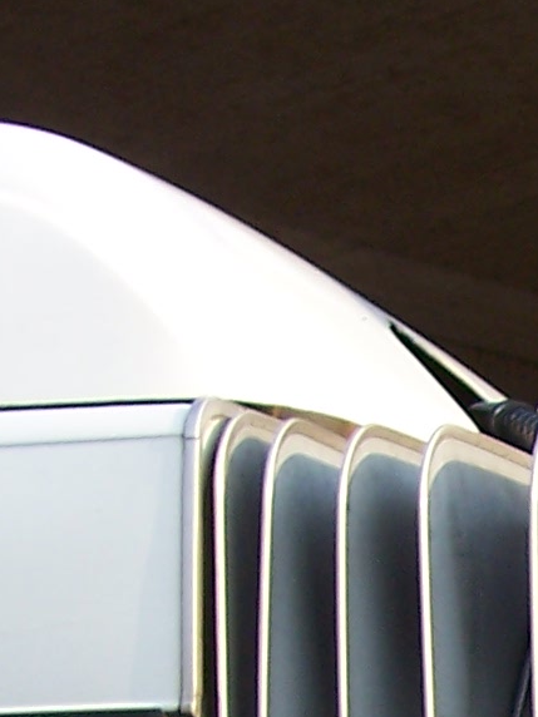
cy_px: 1437
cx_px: 1196
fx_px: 3896
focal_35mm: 188
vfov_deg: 9.8
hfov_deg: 7.5
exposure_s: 1/350
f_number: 3
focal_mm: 7
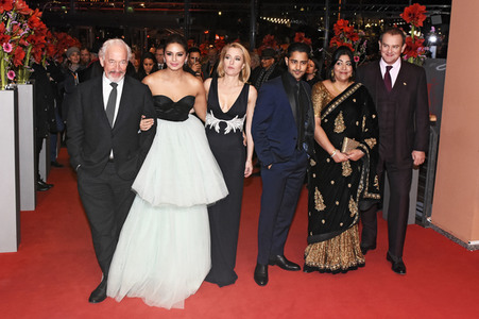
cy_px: 160
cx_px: 240
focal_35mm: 26
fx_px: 339
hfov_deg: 70.5
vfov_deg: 50.3
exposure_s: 1/250
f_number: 6.3
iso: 1600
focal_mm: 17
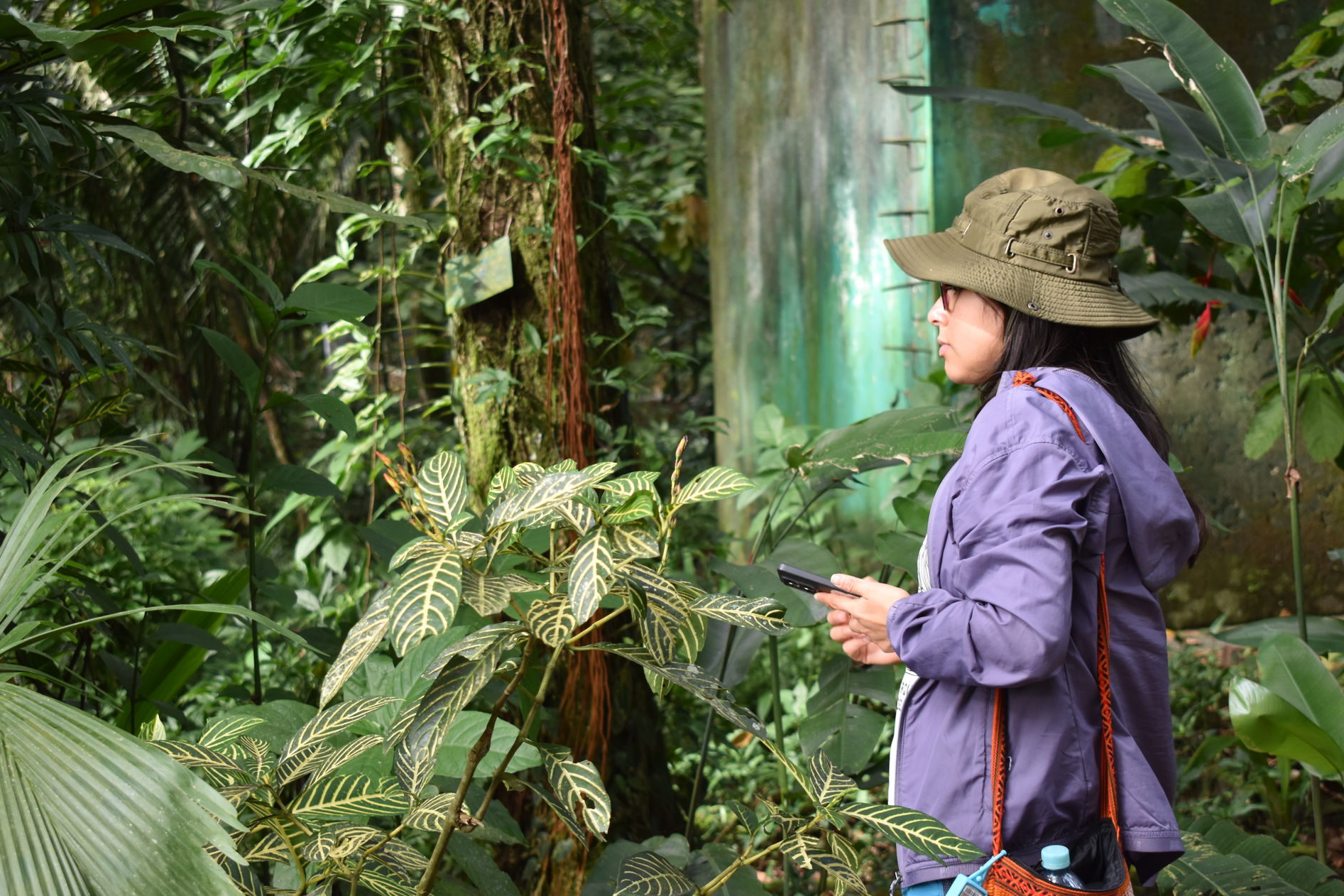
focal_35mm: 70
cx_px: 677
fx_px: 2613
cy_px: 449
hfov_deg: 28.8
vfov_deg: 19.5
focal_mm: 46
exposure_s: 1/60
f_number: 5.3
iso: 400
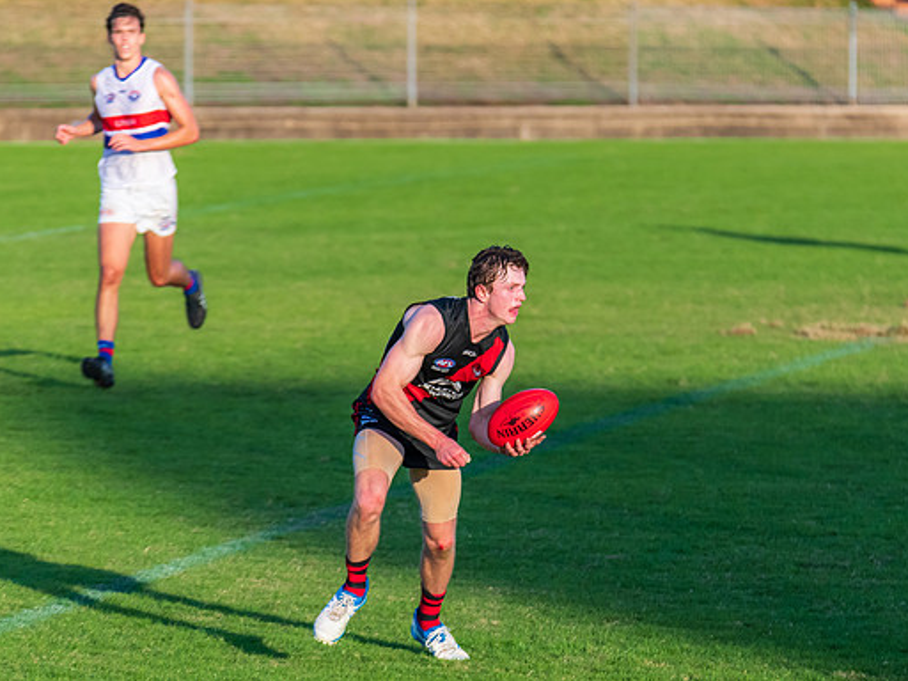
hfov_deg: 4.1
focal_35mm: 479
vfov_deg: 3.1
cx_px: 570
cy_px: 442
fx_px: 12564
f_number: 5.6
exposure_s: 1/1600
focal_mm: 320
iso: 1000
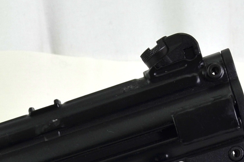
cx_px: 33
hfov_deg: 13.6
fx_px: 1015
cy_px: 277
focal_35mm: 150
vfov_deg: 8.8
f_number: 5.6
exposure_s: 1/125
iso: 250
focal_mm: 28
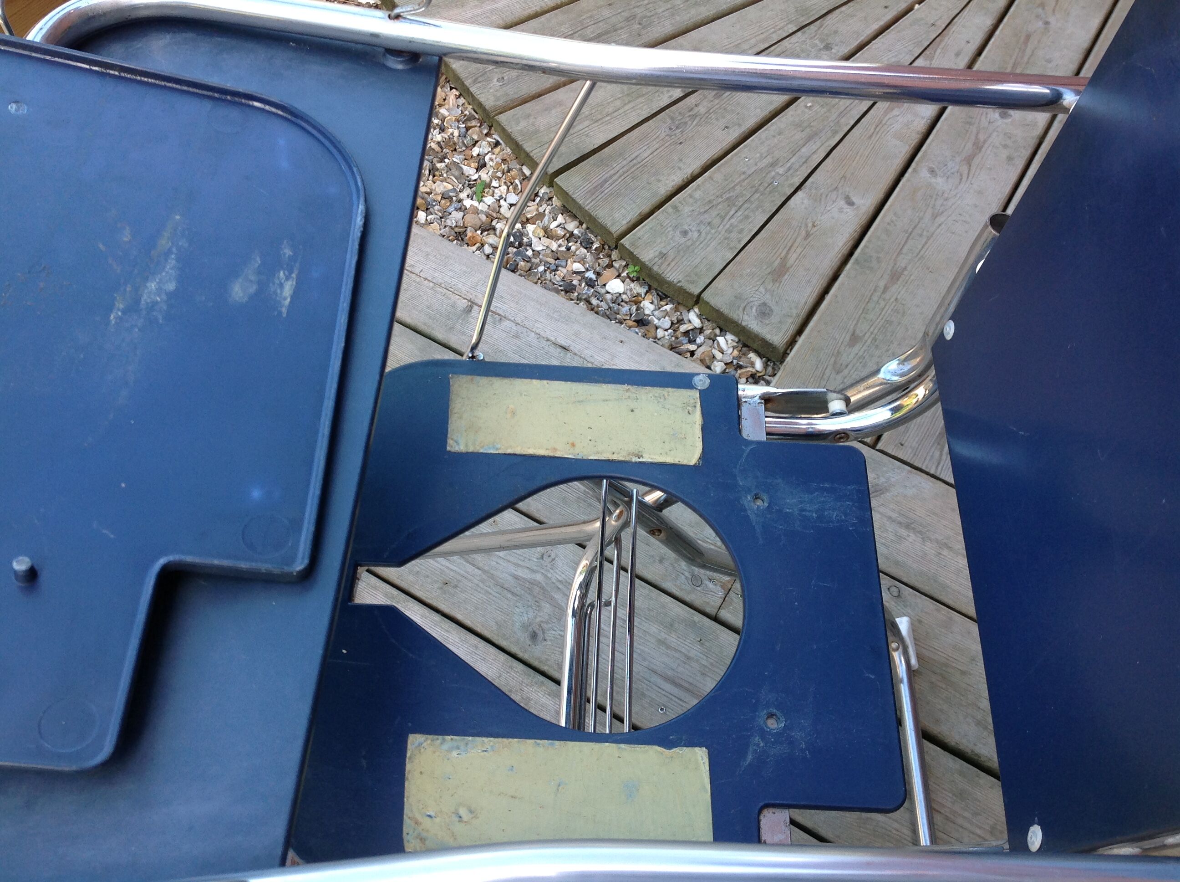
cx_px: 590
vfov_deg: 40.6
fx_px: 1191
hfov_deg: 52.7
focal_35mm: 35
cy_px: 441
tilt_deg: -55.4
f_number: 2.4
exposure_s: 1/120
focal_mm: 4.28
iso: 50
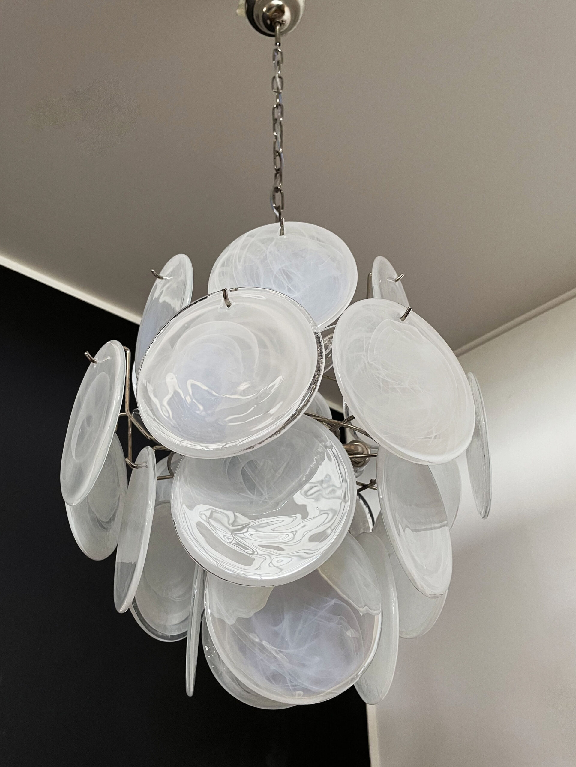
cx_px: 288
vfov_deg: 67.3
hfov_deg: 53.1
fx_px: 577
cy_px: 384
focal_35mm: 26
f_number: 1.6
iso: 100
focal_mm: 4.2
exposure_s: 1/50
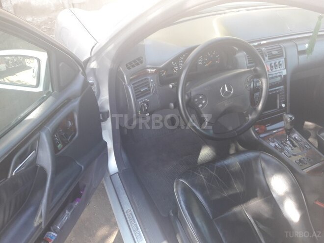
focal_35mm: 28
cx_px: 162
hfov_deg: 63.4
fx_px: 262
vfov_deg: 49.7
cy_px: 122
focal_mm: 3.7
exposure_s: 1/50
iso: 50
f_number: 1.9
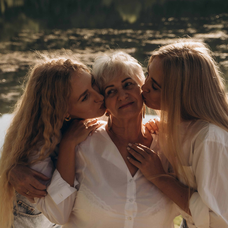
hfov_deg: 19.3
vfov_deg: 19.3
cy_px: 136
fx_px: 671
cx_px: 114
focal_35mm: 90
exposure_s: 1/500
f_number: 7.1
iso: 320
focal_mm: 70
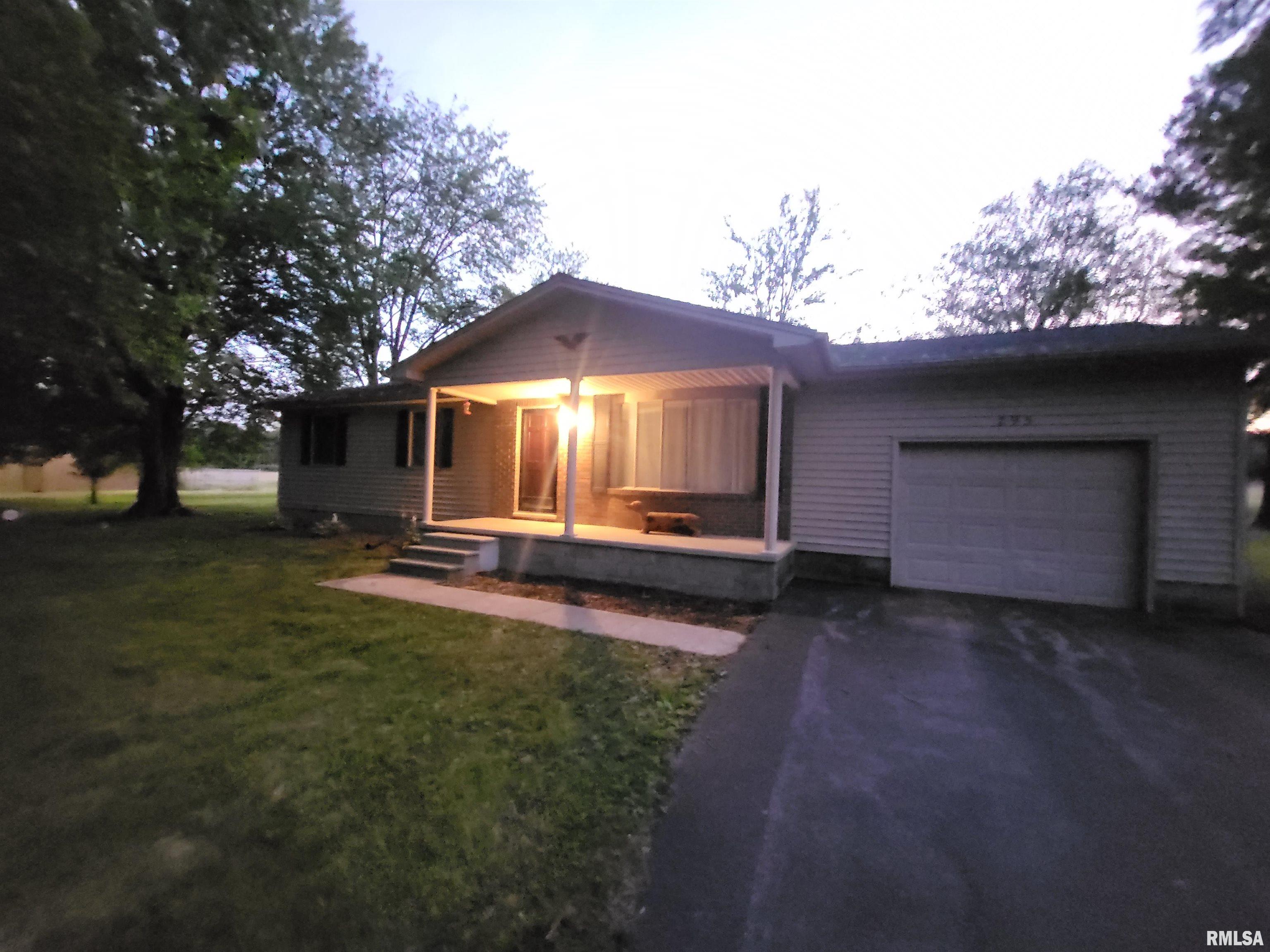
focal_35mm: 13
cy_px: 476
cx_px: 635
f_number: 2.2
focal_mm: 1.74
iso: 2500
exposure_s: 1/10
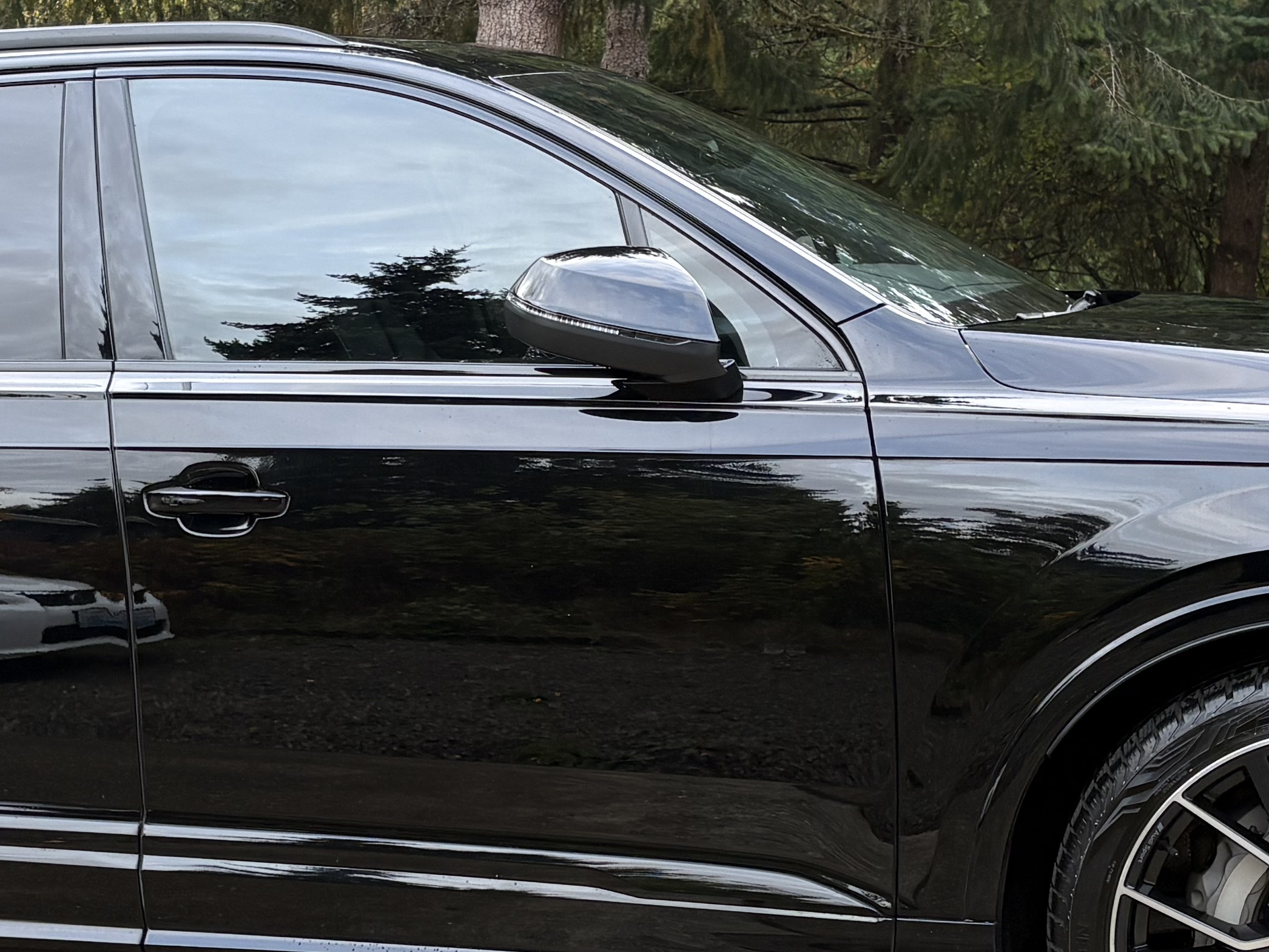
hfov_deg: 27.3
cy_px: 406
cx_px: 486
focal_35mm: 71
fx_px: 2603
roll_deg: -2.9
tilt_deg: -5.3
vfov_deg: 20.7
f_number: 1.6
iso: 125
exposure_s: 1/75
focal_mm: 5.96
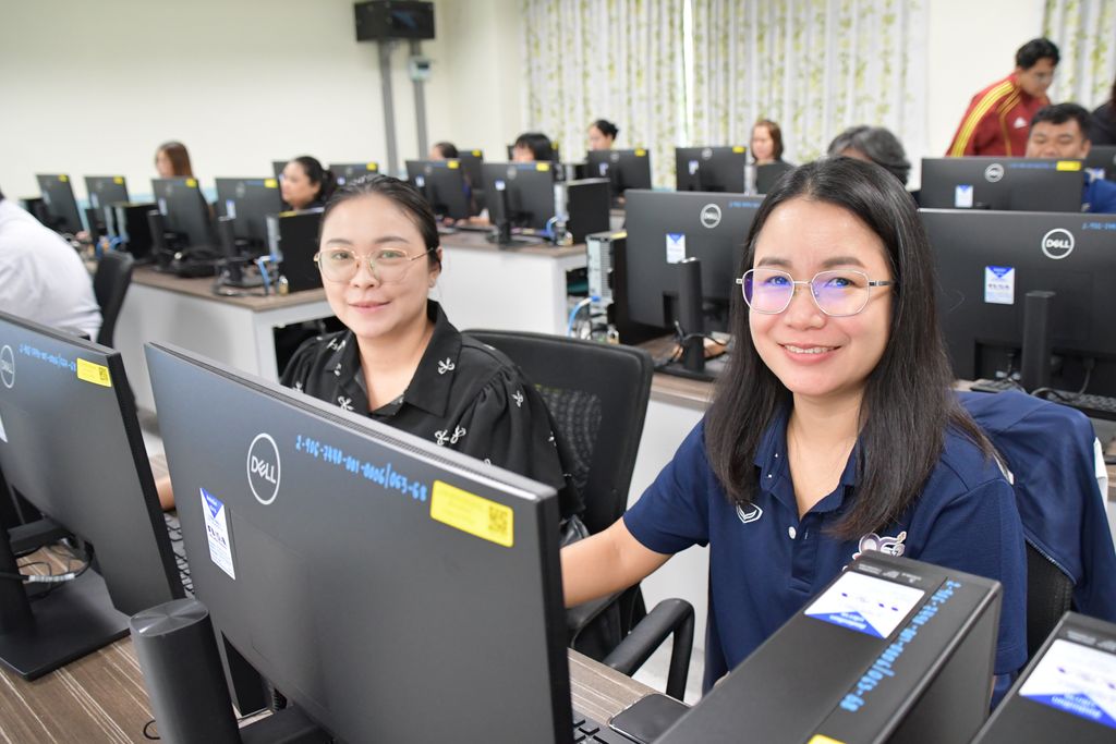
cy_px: 372
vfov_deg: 42.3
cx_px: 558
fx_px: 961
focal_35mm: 31
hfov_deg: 60.3
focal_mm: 21
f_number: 3.5
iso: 3200
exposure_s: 1/80
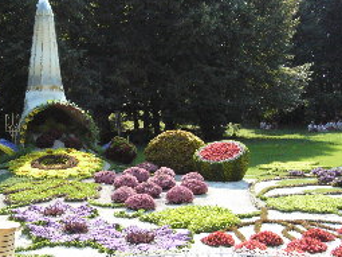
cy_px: 140
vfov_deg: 26.5
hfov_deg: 34.1
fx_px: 543
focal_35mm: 55
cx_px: 79
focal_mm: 5.8
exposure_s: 1/400
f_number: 8
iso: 400
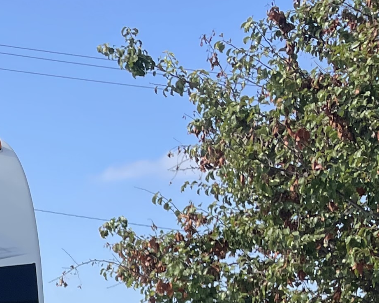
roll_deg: -0.9
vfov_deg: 12.7
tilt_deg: -4.2
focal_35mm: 111
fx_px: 1245
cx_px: -351
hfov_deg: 14.6
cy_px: 537
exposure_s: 1/2092
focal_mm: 4.2
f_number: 1.6
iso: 32
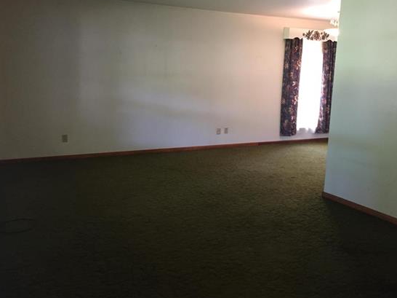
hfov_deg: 54.0
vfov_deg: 41.7
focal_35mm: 34
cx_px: 192
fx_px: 390
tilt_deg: -9.0
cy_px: 134
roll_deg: -2.5
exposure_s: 1/30
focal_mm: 4.15
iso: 200
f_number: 2.2
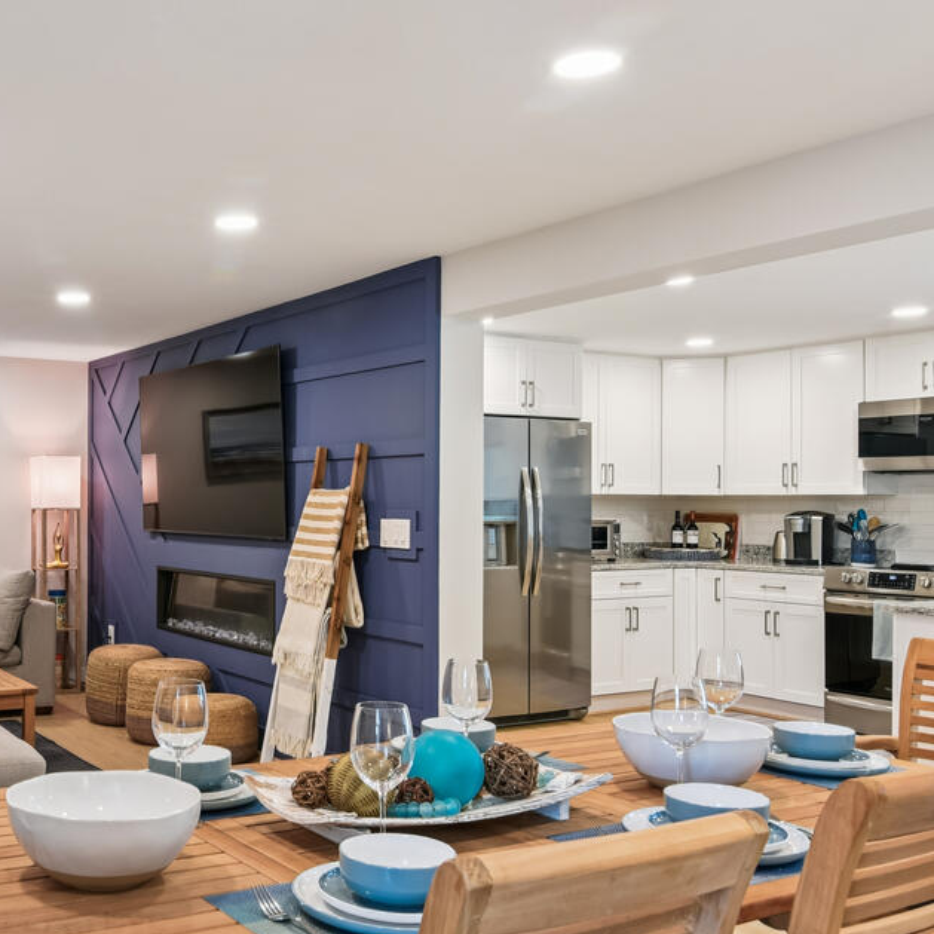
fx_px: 1068
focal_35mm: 35
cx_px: 175
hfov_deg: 44.7
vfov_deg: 47.2
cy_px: 469
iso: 100
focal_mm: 16
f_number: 8
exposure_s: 1/4
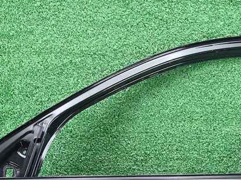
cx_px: 113
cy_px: 237
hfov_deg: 21.3
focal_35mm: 92
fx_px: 640
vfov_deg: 15.3
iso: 244
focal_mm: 5.4
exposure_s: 1/50
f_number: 1.8
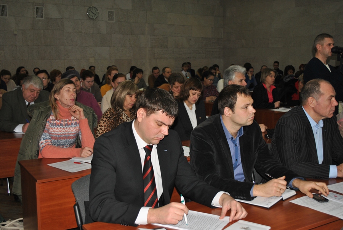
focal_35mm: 44
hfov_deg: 44.9
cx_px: 172
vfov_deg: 30.9
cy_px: 115
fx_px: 415
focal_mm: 29
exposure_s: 1/60
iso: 200
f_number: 4.5
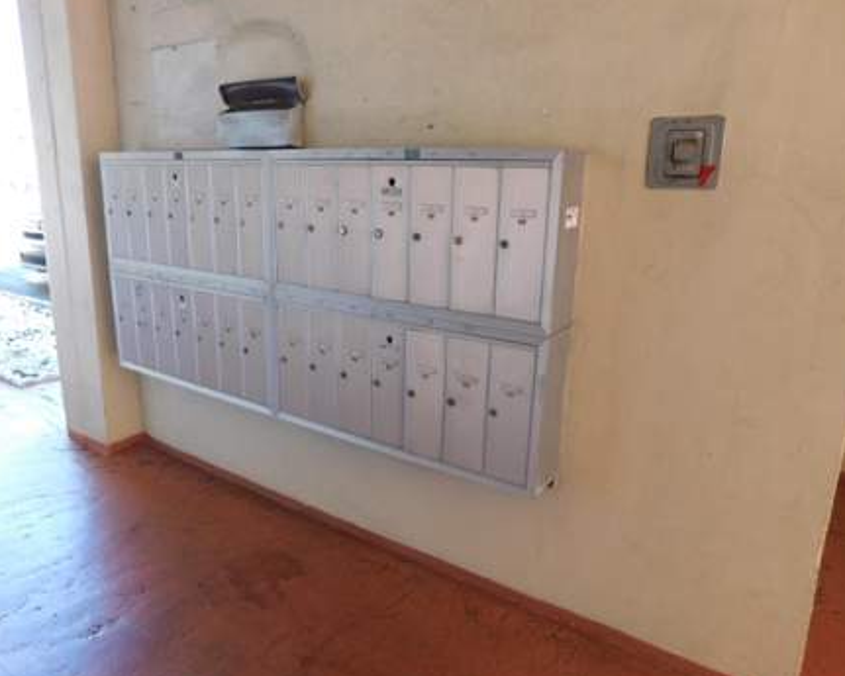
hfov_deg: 68.0
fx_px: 625
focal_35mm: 25
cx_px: 402
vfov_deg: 56.8
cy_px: 335
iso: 125
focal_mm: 4
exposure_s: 1/50
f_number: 3
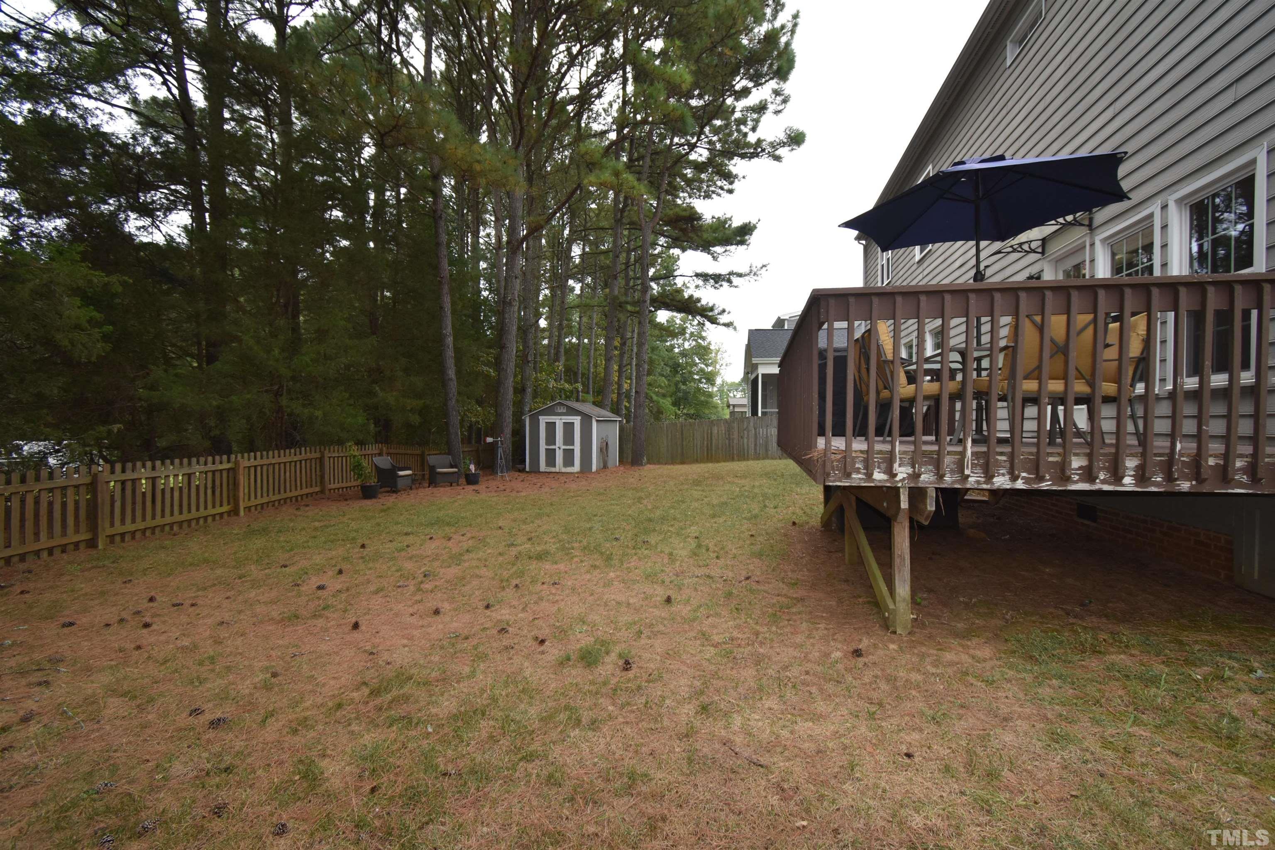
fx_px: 531
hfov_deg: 100.4
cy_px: 425
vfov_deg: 77.3
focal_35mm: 15
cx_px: 638
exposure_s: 1/200
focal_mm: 10
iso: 360
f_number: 5
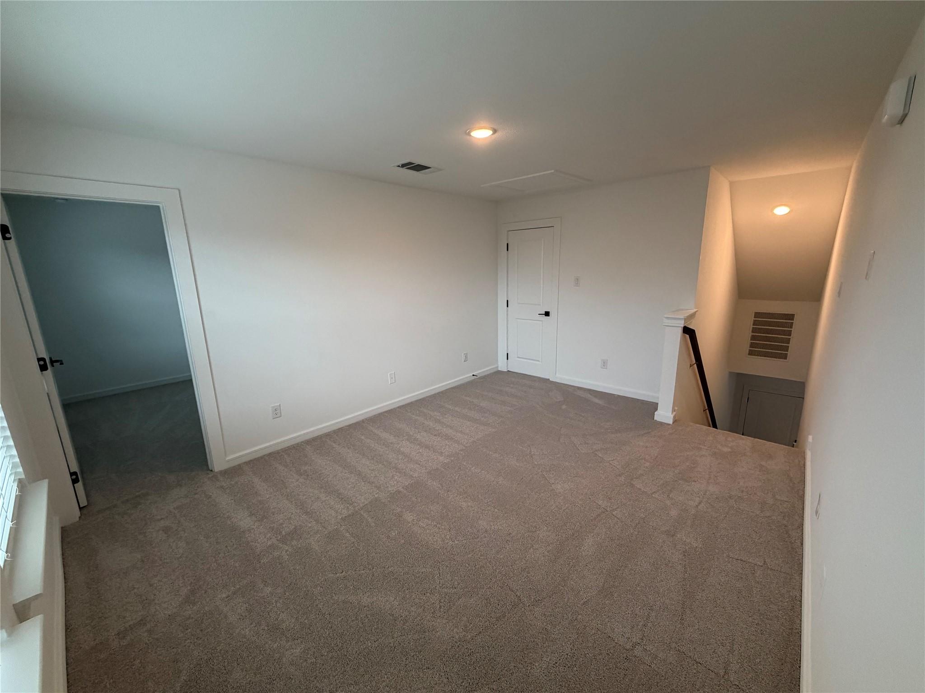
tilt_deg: -12.2
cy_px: 346
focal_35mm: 14
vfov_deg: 85.7
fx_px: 374
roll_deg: +1.7
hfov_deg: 102.1
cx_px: 462
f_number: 2.2
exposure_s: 1/120
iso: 250
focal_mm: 2.22
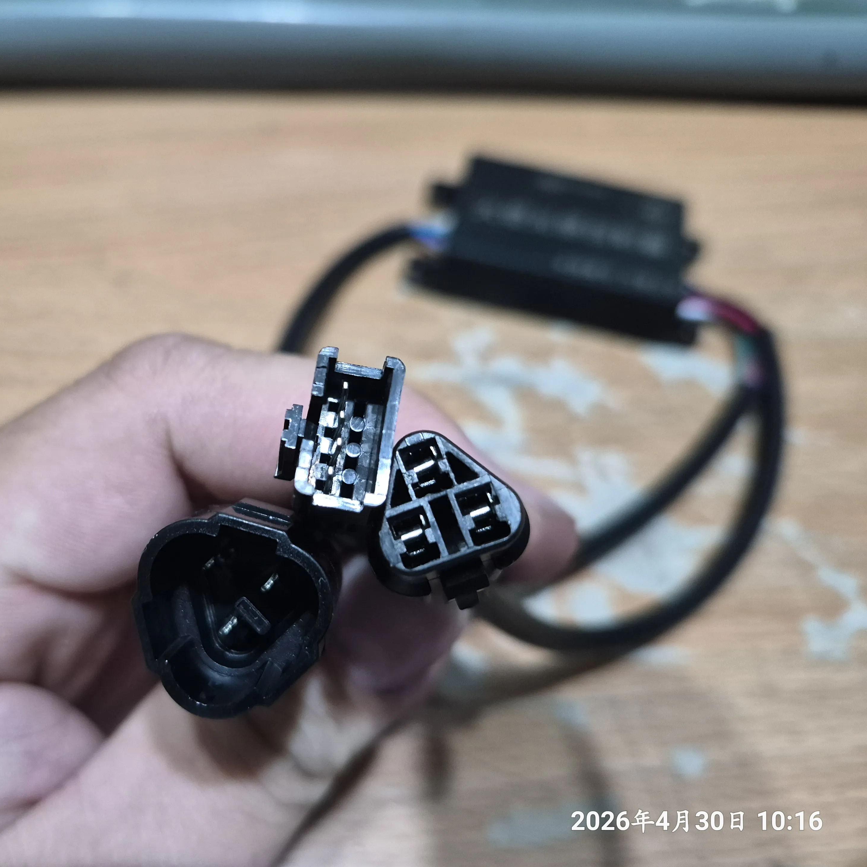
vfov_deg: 57.3
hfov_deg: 55.9
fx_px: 793
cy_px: 441
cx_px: 276
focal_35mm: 28
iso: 1000
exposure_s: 1/120
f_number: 1.8
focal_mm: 5.4
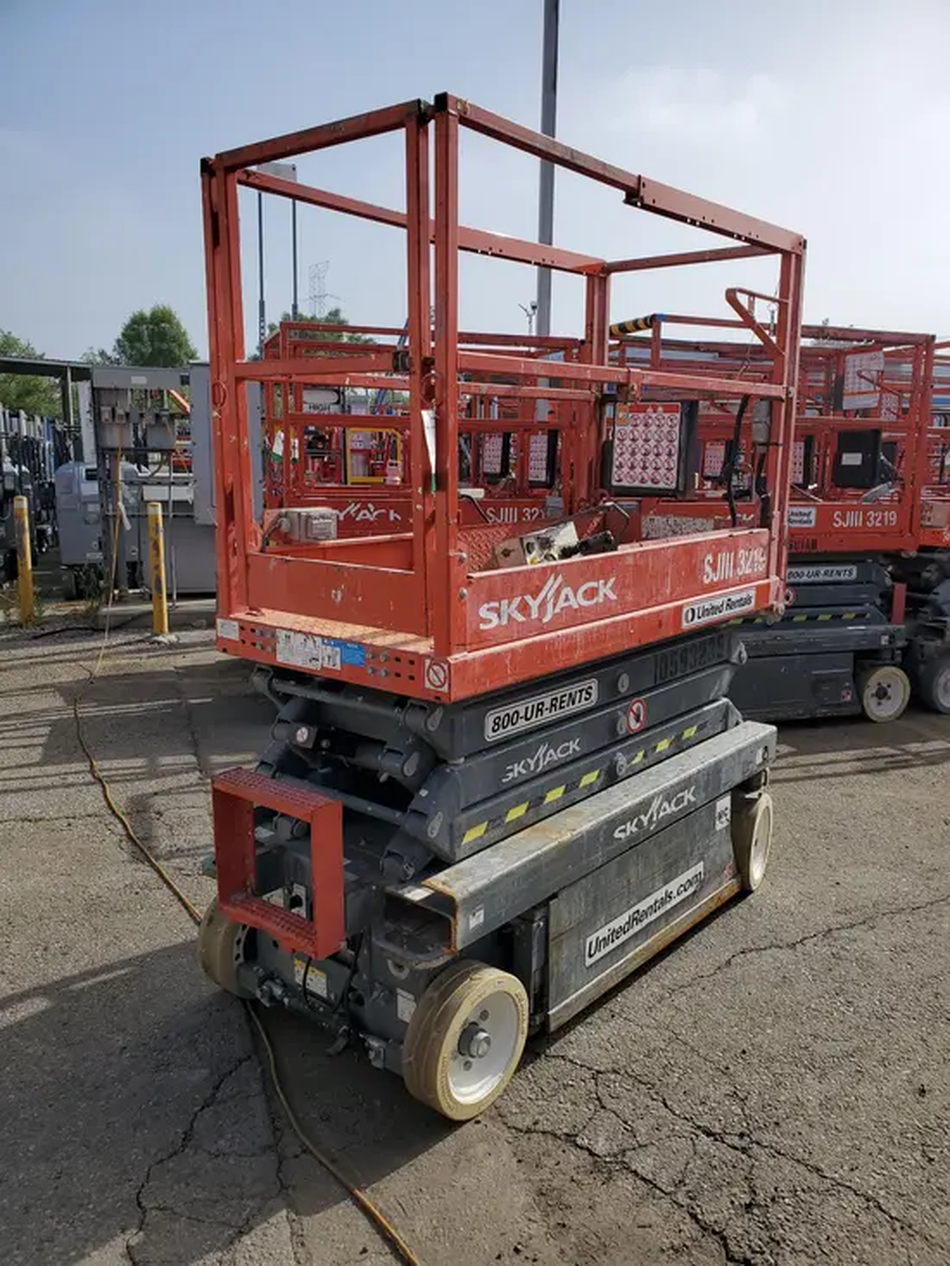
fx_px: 951
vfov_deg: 67.3
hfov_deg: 53.1
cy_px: 633
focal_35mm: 26
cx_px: 475
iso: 50
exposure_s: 1/2205
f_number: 2.4
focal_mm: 4.3
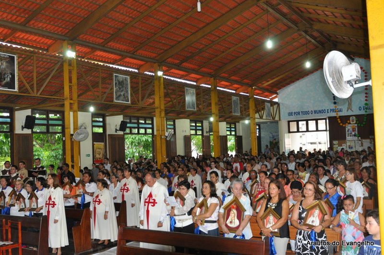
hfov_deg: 53.2
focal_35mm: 36
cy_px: 128
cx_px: 192
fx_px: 384
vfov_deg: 36.8
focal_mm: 24
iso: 800
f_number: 4
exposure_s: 1/60
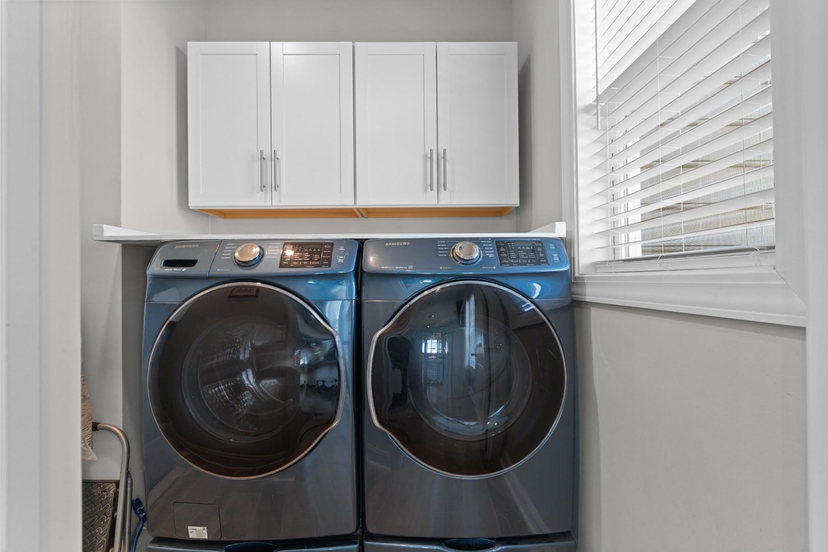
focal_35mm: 16
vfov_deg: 73.7
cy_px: 276
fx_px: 368
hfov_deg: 96.7
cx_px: 414
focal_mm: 11
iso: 100
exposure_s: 1/6
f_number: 4.8
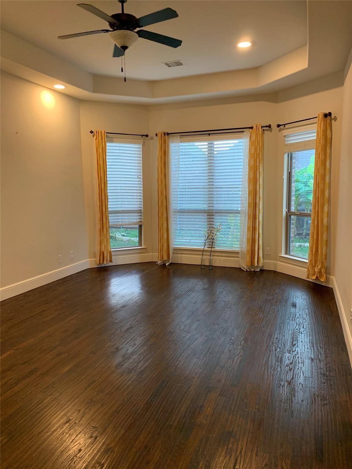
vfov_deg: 67.3
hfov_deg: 53.1
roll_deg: +0.1
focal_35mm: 26
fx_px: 353
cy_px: 234
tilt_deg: -8.0
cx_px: 176
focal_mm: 4.25
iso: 125
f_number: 1.8
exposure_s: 1/60
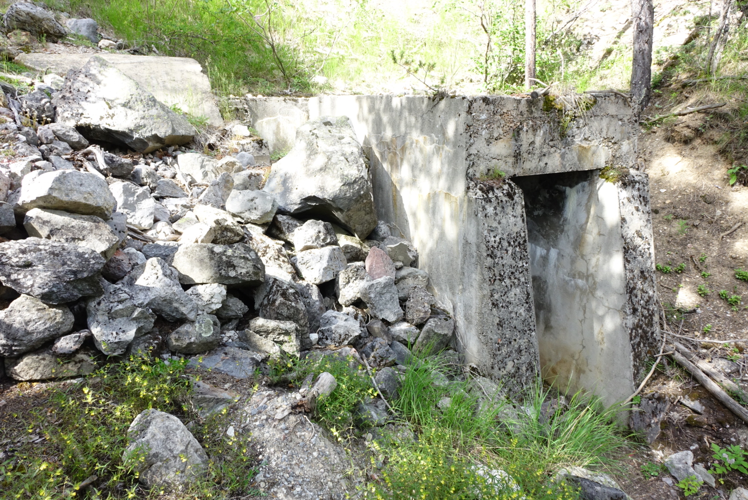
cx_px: 374
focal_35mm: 24
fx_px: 499
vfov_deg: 53.2
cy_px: 250
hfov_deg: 73.7
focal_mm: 8.81
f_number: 8
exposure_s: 1/80
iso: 400
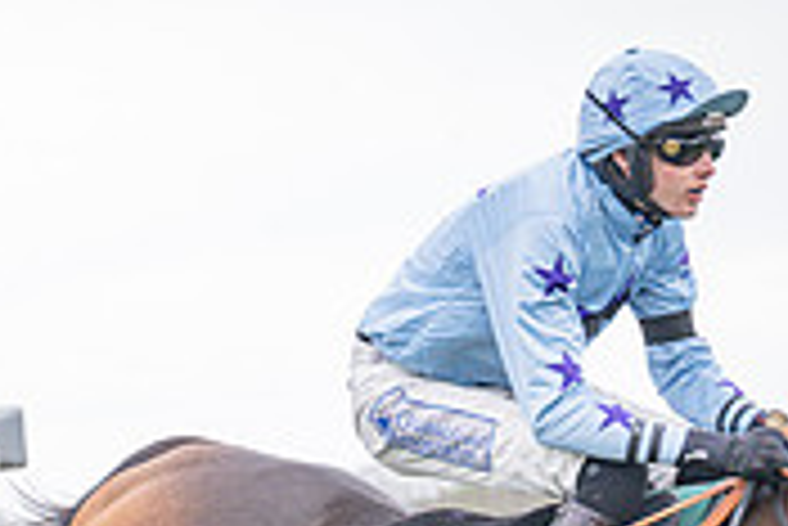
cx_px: -23
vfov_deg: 5.9
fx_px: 5082
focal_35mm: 232
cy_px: 722
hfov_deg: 8.8
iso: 800
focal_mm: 70
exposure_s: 1/1600
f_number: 2.8
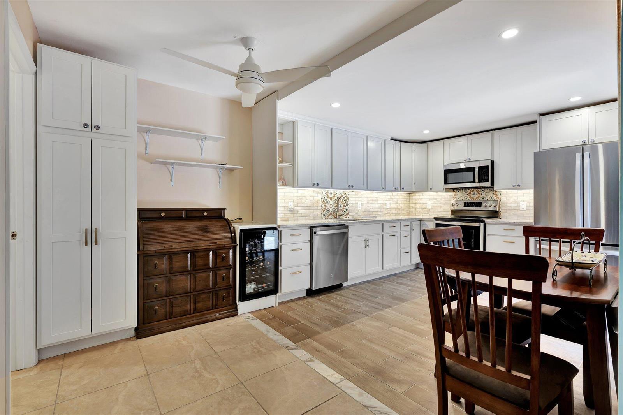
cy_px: 208
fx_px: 277
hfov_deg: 96.7
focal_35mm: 16
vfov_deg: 73.7
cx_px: 312
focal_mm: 16
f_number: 5.6
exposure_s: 1/5
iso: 100
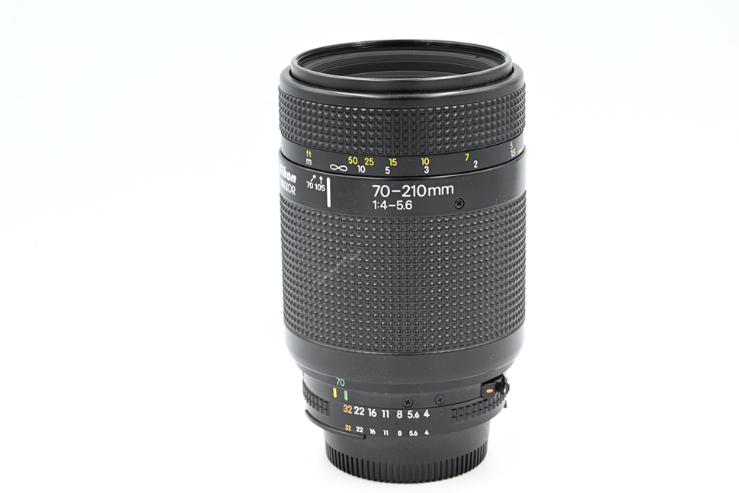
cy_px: 246
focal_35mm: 85
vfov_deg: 16.1
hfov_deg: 23.9
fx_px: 1745
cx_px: 370
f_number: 14
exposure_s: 1/15
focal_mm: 85
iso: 200
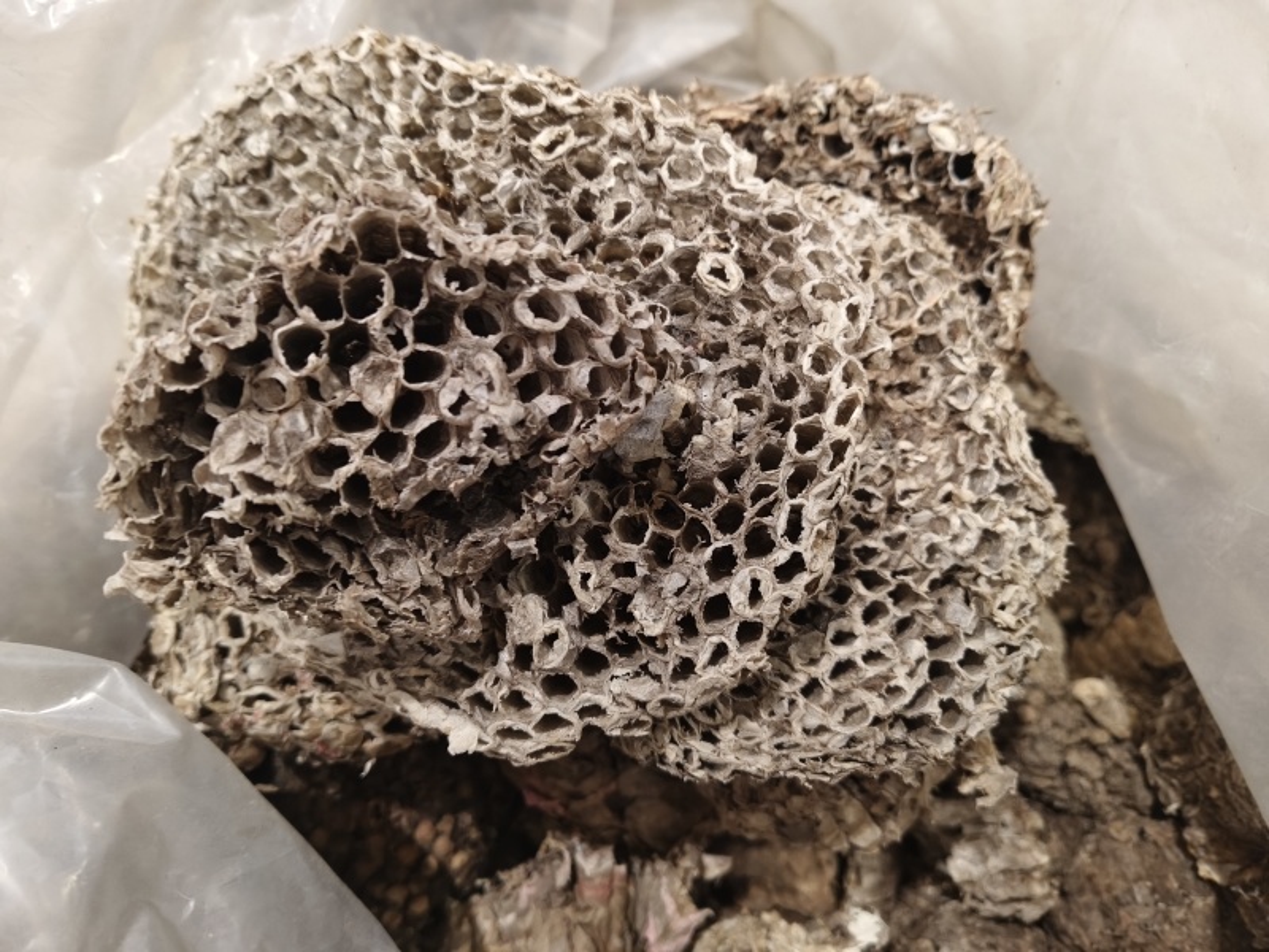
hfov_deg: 73.9
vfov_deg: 58.9
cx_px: 634
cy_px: 476
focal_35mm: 23
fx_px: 843
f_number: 1.88
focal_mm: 5.6
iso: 812
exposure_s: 1/50
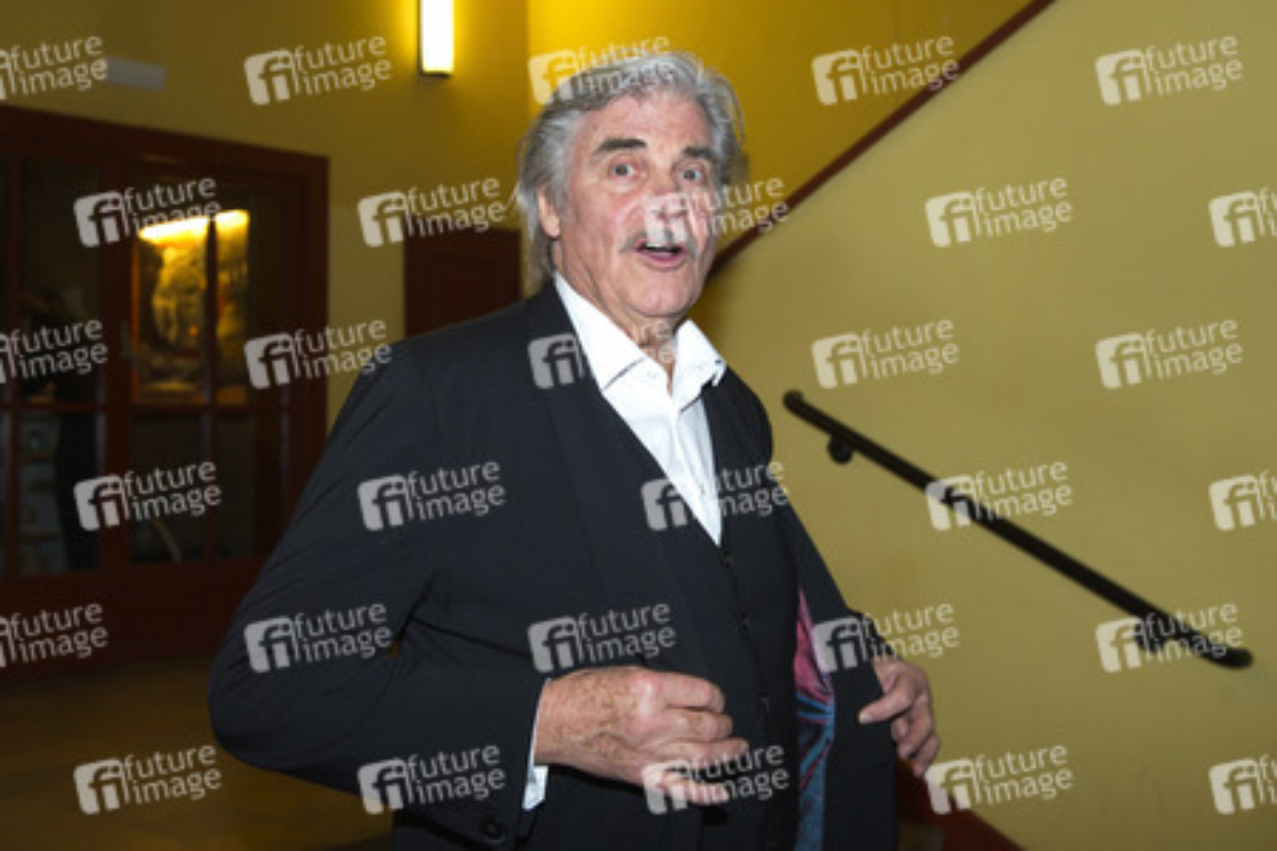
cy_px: 426
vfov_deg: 37.9
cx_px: 638
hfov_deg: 54.4
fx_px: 1241
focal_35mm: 35
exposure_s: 1/80
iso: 1000
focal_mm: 35
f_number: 4.5
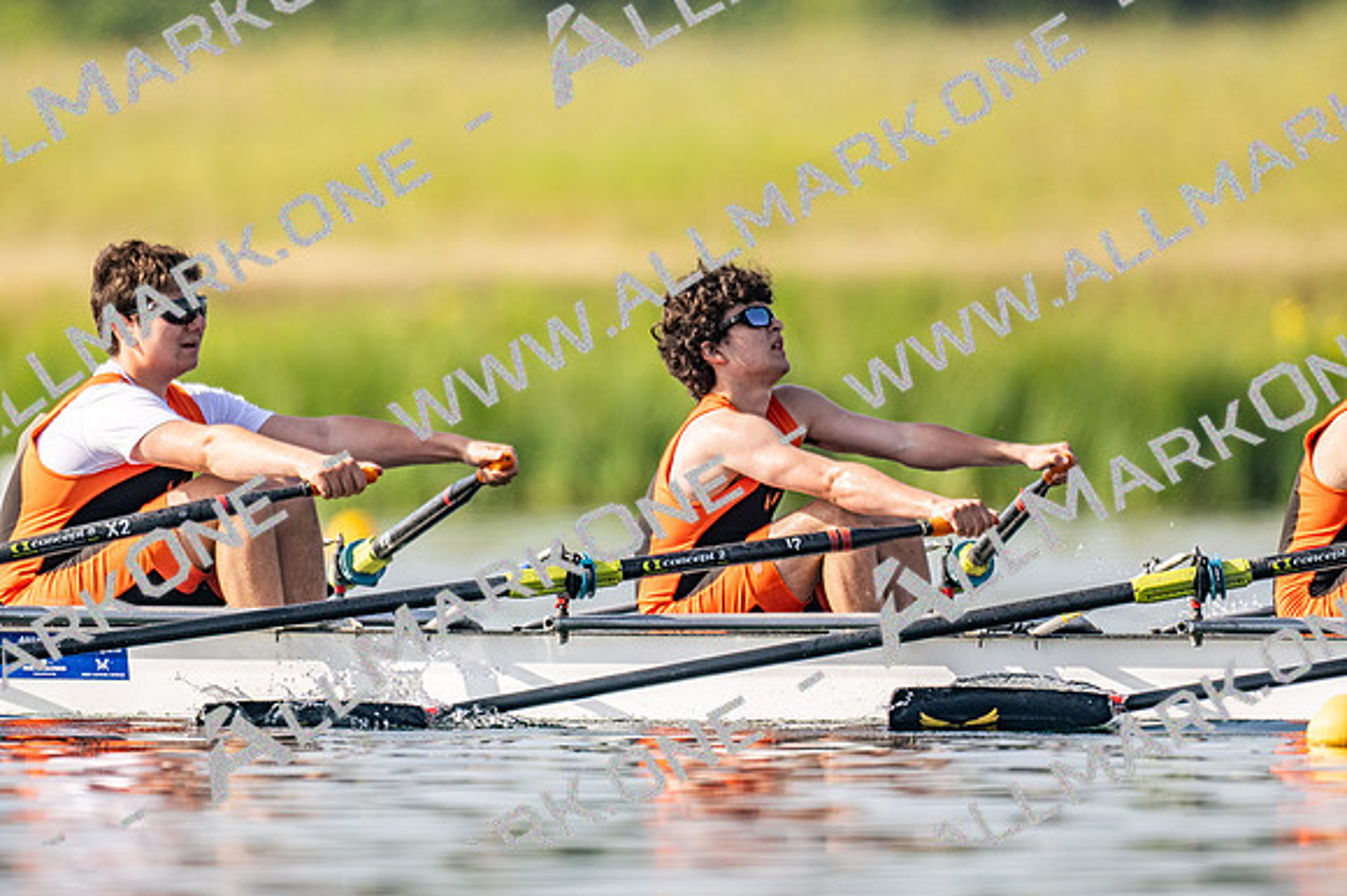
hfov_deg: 2.3
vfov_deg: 1.5
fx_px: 33655
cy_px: 448
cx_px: 674
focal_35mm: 900
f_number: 4
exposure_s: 1/2500
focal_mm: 600
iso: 200
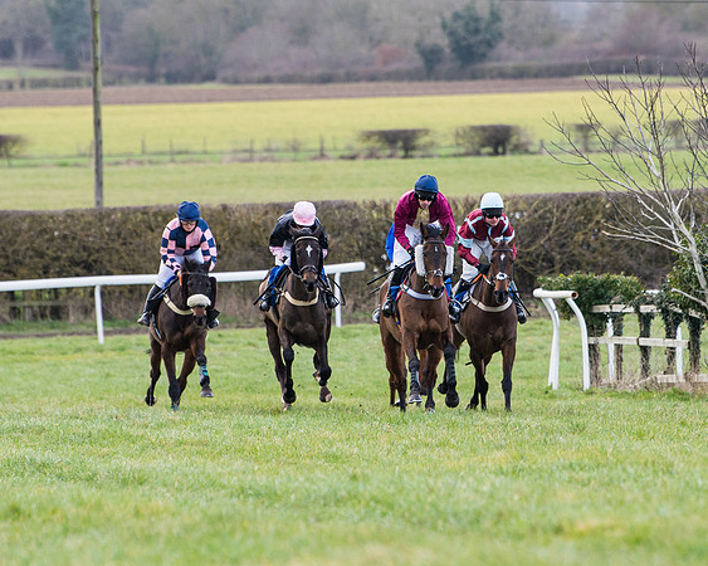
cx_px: 443
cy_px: 248
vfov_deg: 3.9
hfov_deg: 4.9
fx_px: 8258
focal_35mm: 394
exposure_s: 1/1250
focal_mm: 200
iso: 400
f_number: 4
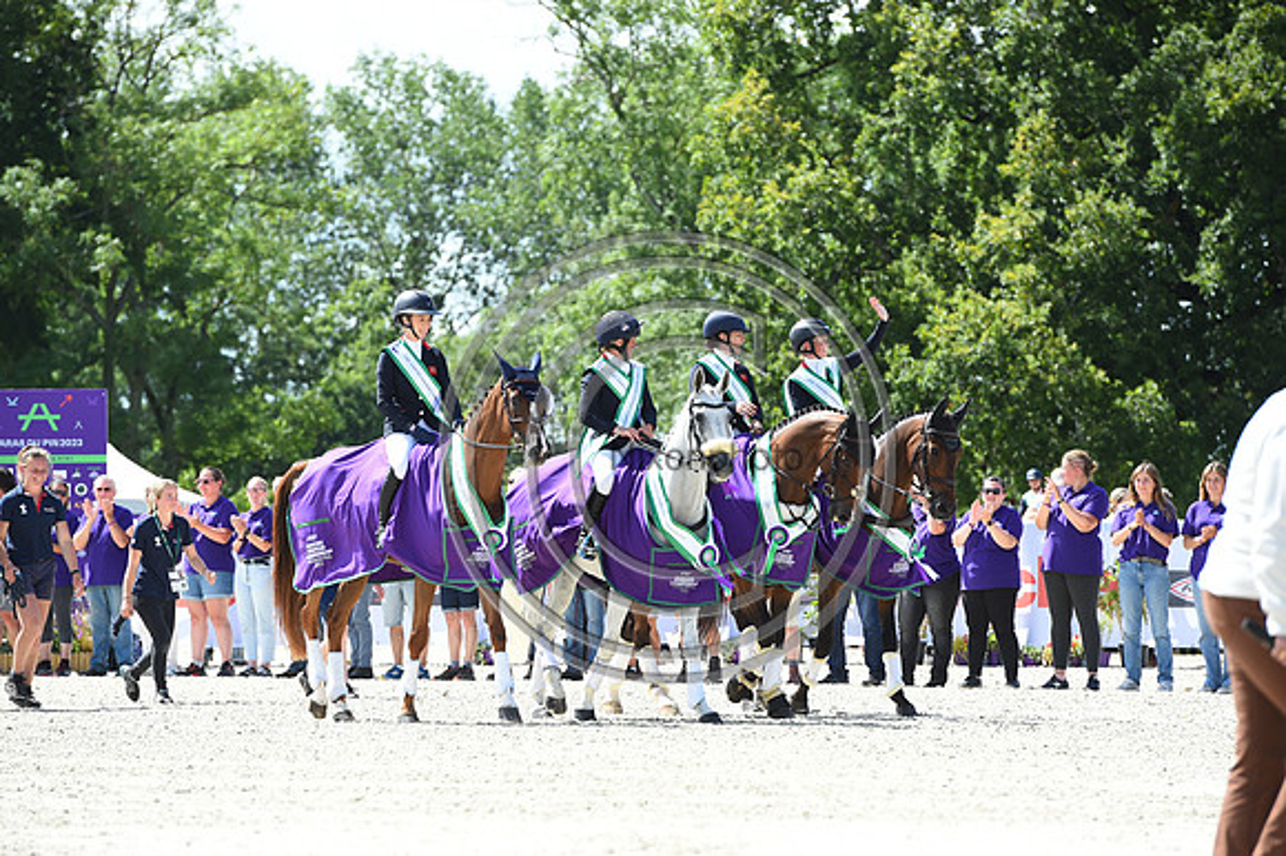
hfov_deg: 10.3
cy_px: 428
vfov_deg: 6.9
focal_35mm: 200
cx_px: 643
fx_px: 7140
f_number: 6.3
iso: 500
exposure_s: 1/1000
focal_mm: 200
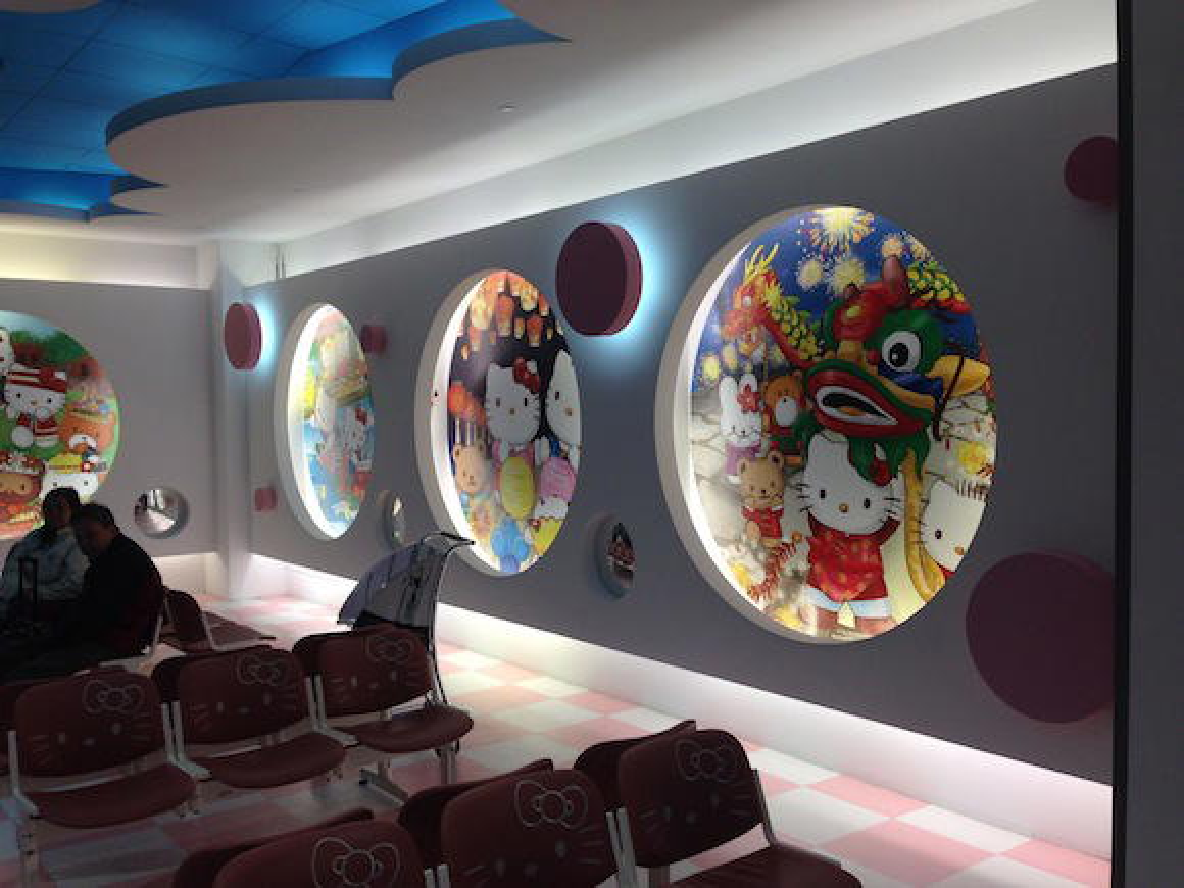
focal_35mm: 33
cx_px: 592
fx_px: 1129
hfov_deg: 55.4
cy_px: 444
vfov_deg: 42.9
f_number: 2.4
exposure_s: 1/120
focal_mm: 4.12
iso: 64
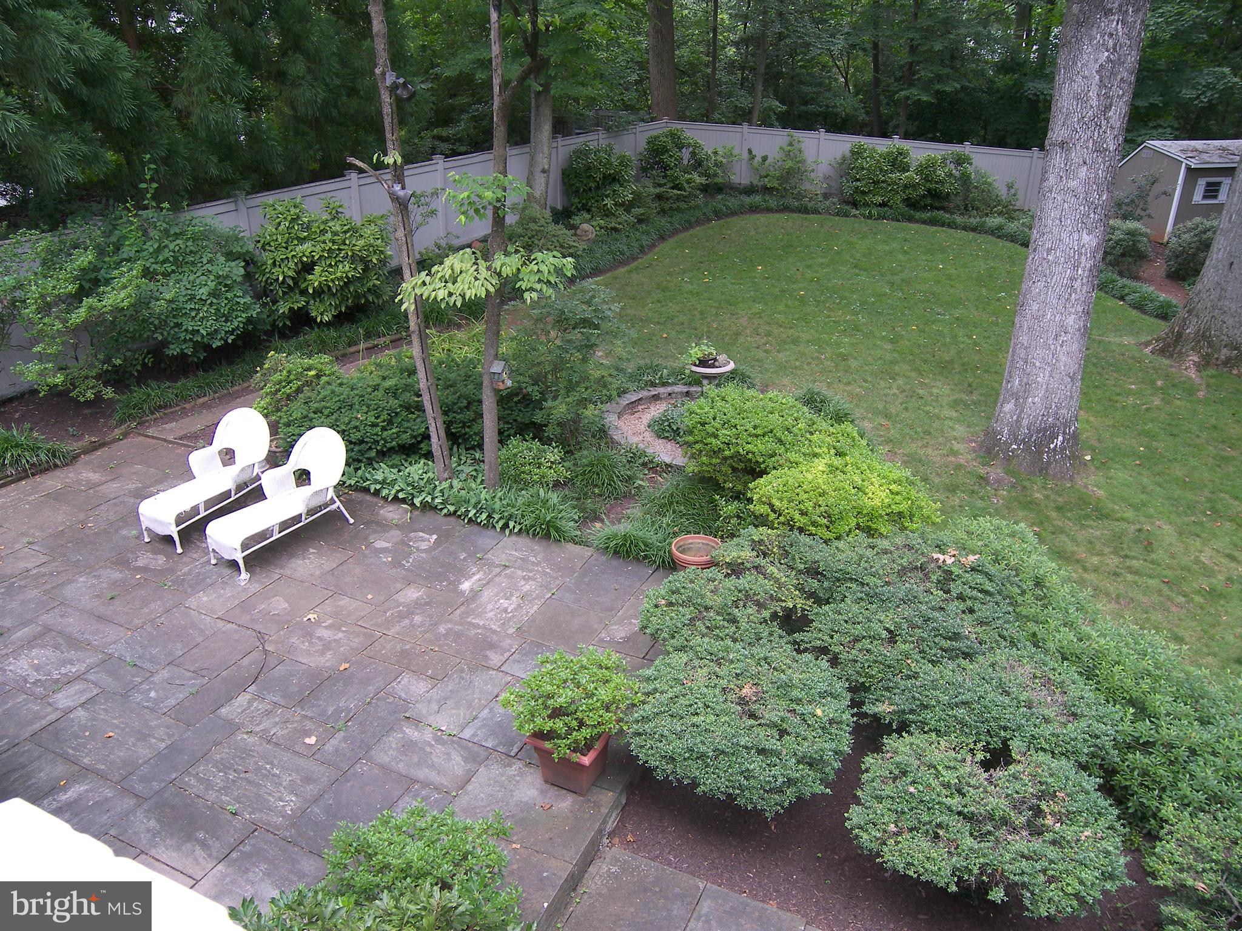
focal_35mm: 24
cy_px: 466
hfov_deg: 71.6
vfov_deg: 56.8
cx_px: 621
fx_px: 861
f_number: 2.8
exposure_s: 1/30
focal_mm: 5
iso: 64
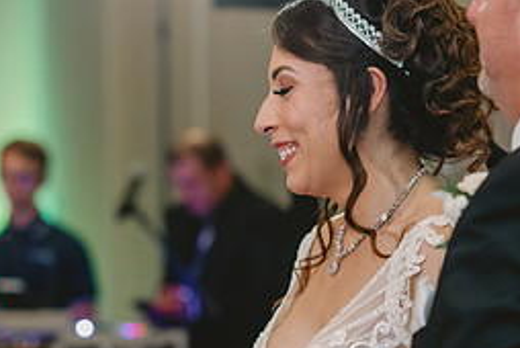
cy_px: 245
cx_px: 151
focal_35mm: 194
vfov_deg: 7.1
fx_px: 2805
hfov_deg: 10.6
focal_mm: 85
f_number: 2.5
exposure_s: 1/160
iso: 3200
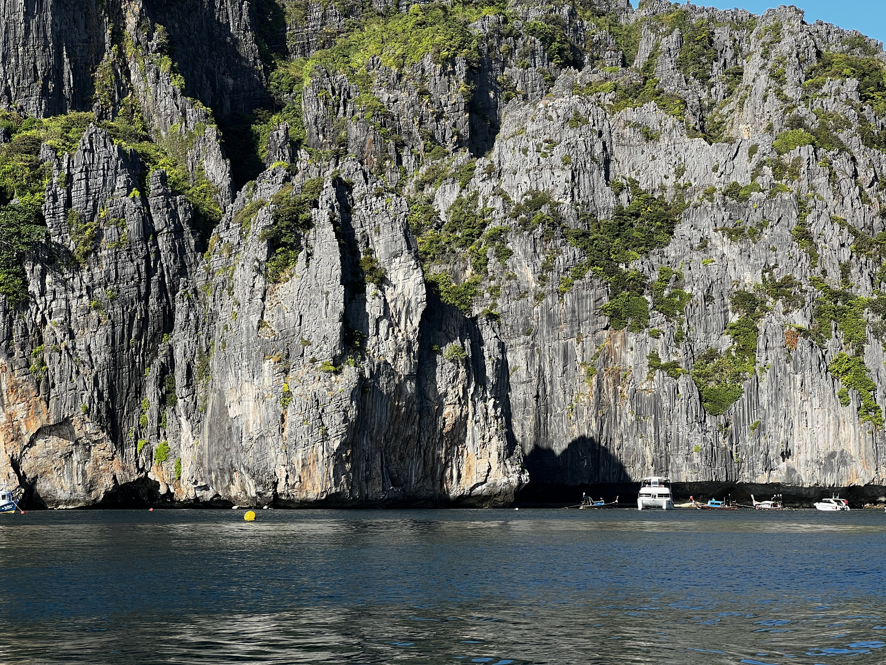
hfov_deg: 25.3
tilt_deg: +5.3
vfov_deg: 19.1
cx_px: 443
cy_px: 332
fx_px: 1971
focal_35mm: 77
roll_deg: +2.4
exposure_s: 1/392
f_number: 2.8
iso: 32
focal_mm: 9
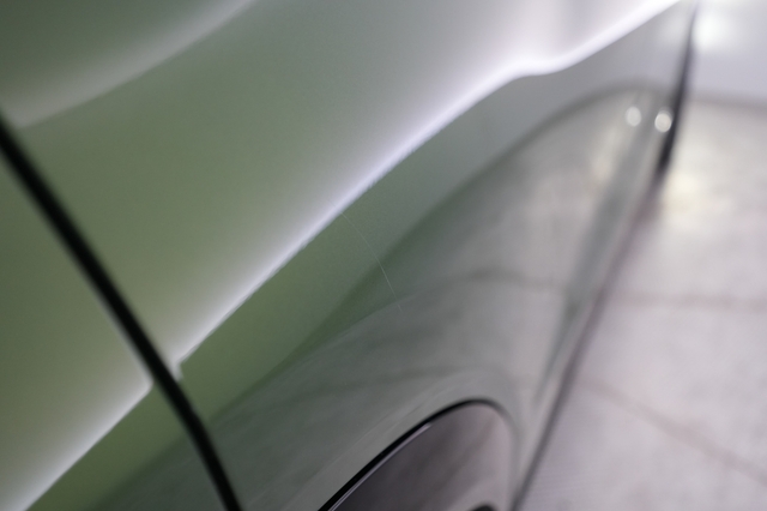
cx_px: 384
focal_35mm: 25
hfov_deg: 71.5
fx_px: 532
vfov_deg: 51.2
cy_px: 256
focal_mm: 25
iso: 1250
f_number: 2.8
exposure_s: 1/60
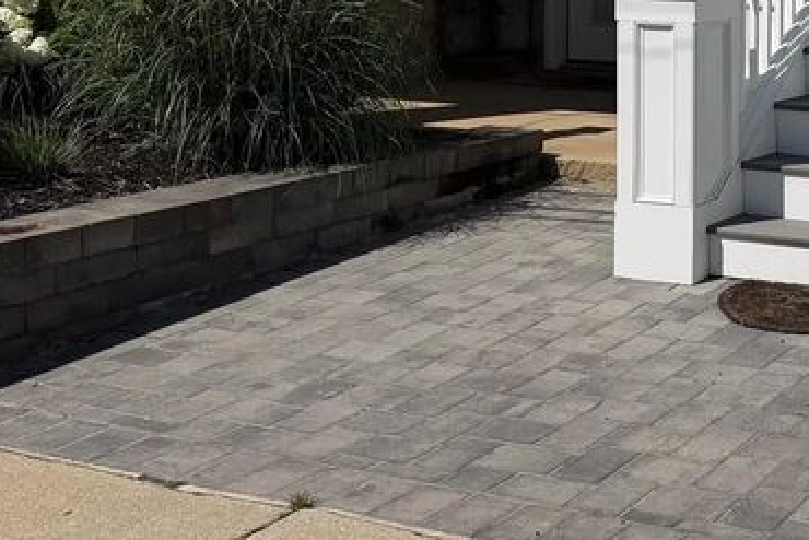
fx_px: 1551
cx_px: 896
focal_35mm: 69
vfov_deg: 19.1
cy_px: -17
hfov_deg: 26.8
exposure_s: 1/11905
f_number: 1.78
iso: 80
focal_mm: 6.76
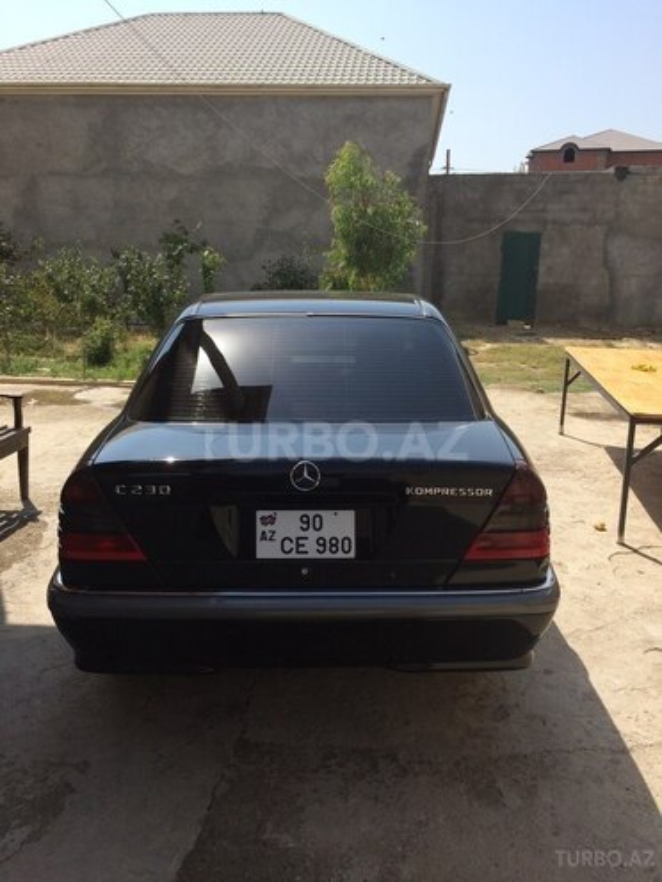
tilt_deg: -14.7
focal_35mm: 29
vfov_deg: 61.7
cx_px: 331
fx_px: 739
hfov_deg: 48.2
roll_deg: -1.0
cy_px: 441
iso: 32
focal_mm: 4.15
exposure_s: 1/1866
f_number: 2.2
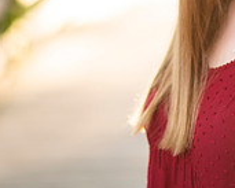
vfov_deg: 5.7
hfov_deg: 7.1
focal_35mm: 271
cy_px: -3
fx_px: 1886
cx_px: 239
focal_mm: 85
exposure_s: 1/400
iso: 125
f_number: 1.8
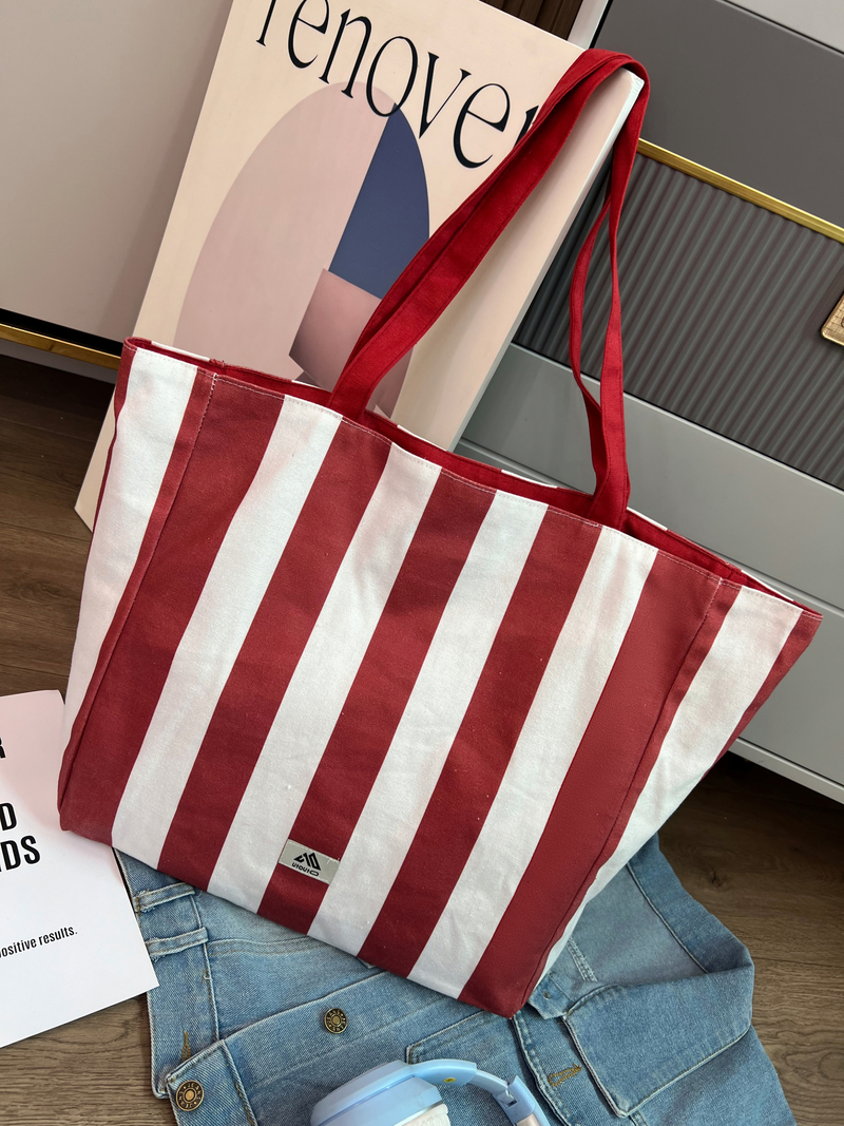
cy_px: 563
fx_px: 845
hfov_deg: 53.1
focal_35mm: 26
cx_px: 422
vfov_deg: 67.3
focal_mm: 5.7
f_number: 1.5
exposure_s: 1/100
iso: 40
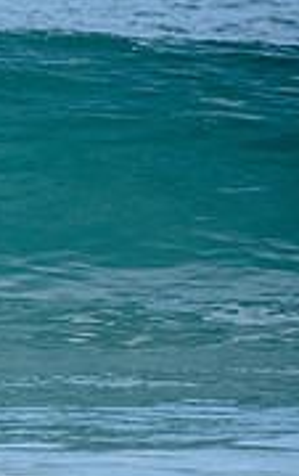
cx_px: -392
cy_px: 144
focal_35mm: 1639
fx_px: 21301
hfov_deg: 0.8
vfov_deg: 1.3
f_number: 6.3
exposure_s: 1/2500
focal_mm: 500
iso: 250
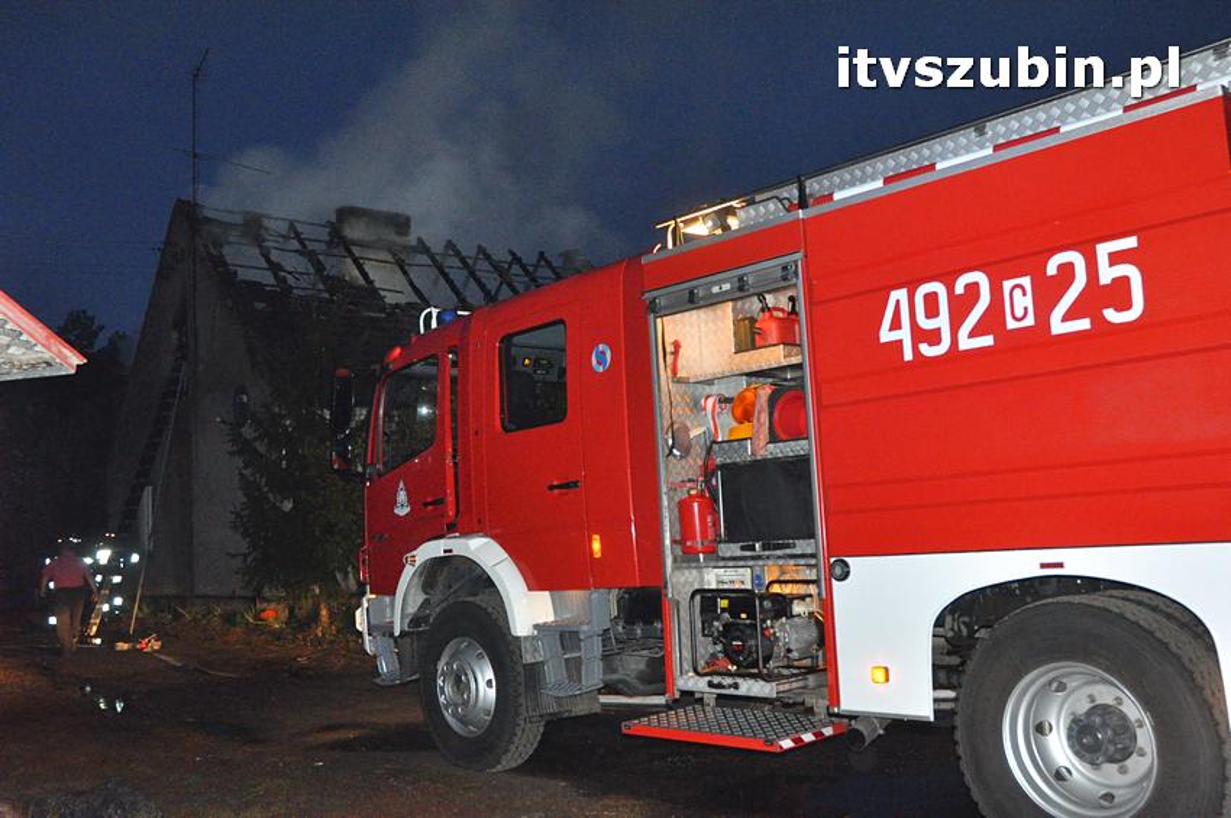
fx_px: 1230
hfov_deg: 53.2
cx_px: 616
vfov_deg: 36.8
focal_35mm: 36
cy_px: 409
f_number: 5.6
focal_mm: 24
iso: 2500
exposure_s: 1/60
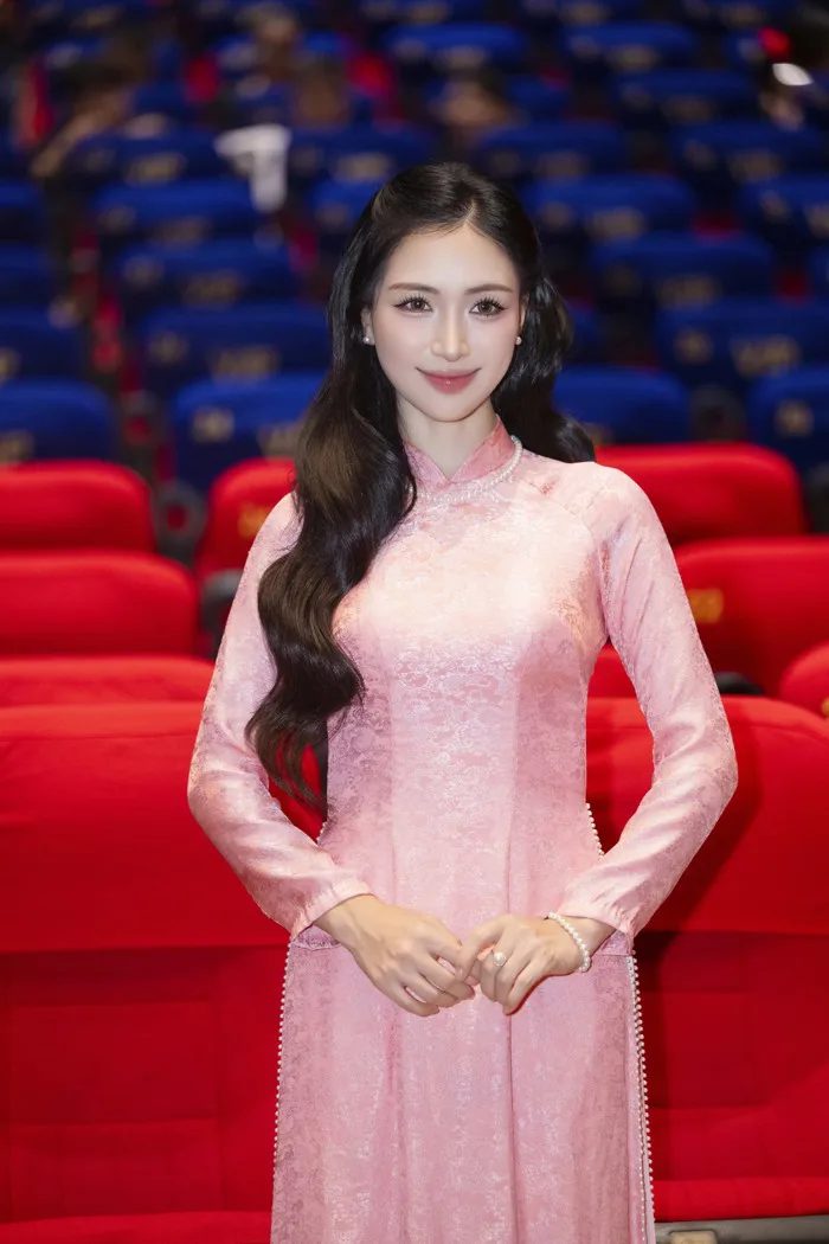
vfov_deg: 15.2
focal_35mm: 135
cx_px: 414
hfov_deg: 10.2
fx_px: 4663
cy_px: 622
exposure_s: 1/200
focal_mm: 135
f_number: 2.8
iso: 1600
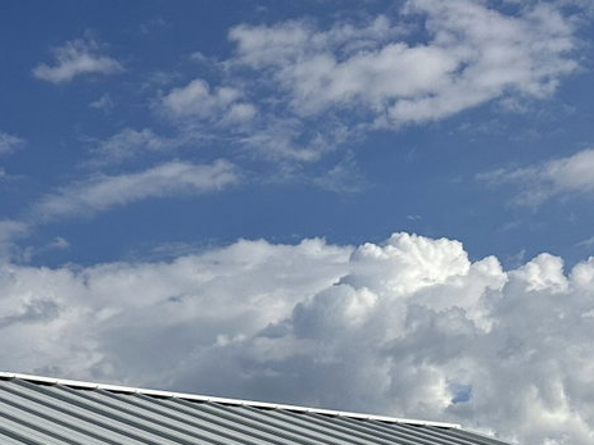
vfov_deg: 15.8
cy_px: 737
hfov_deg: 22.9
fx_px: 1424
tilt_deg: +2.3
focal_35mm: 83
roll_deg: -1.4
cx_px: 47
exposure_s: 1/13699
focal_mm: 6.86
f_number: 1.78
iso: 100
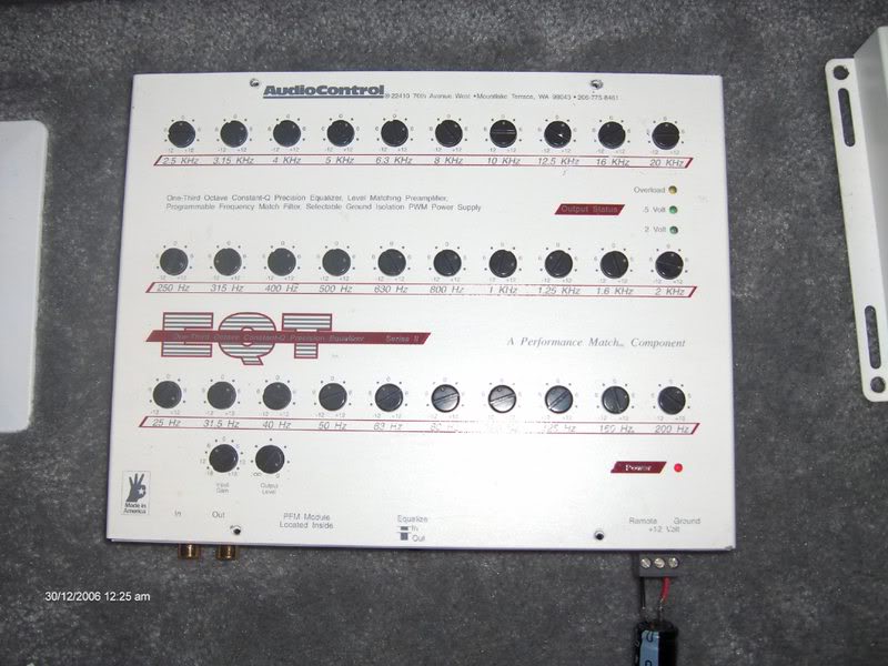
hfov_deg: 47.9
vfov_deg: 36.8
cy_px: 333
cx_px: 444
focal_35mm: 39
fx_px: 1000
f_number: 4.8
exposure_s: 1/60
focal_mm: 8
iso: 100
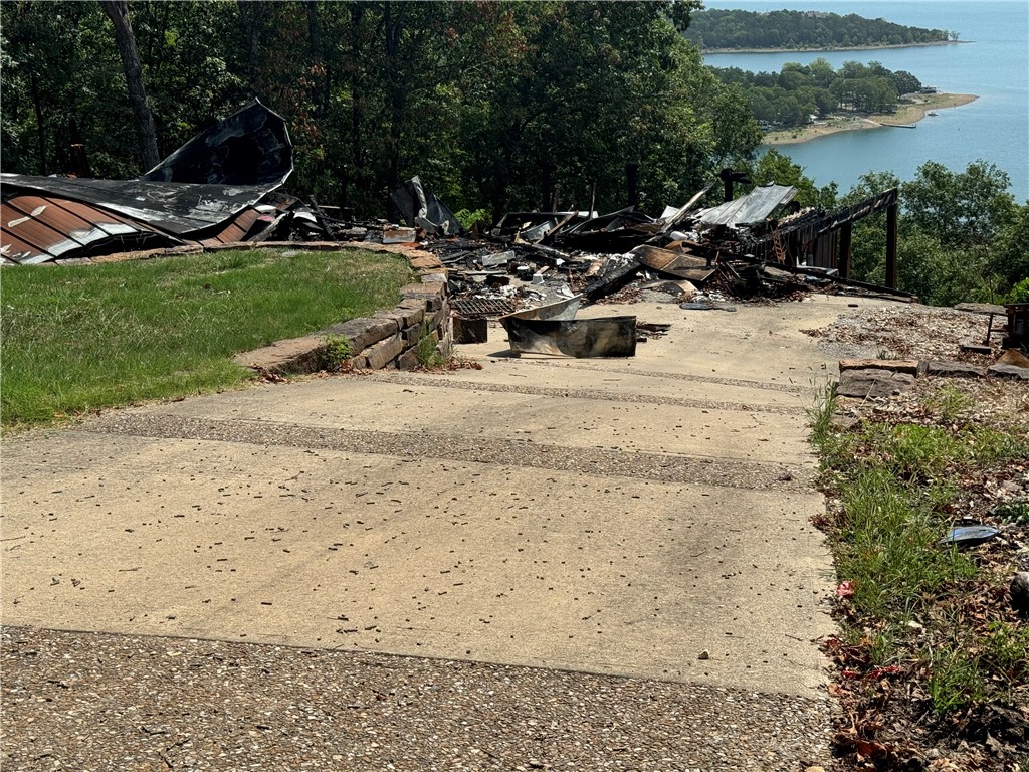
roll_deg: +1.7
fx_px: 1427
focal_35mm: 48
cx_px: 514
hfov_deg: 39.7
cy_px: 386
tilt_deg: -16.4
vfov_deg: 30.3
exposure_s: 1/4608
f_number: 1.78
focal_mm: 6.76
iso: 64
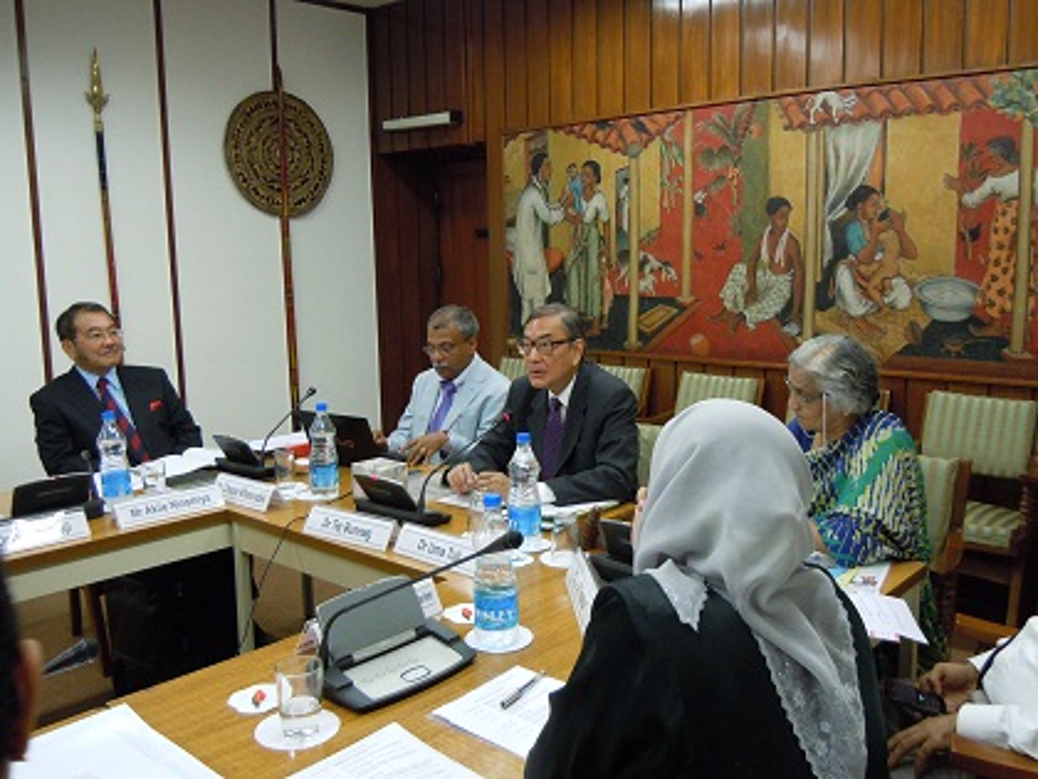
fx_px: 900
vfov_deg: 46.8
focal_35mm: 30
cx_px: 519
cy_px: 390
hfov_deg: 60.0
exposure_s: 1/40
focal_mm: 5.4
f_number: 3.5
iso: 400
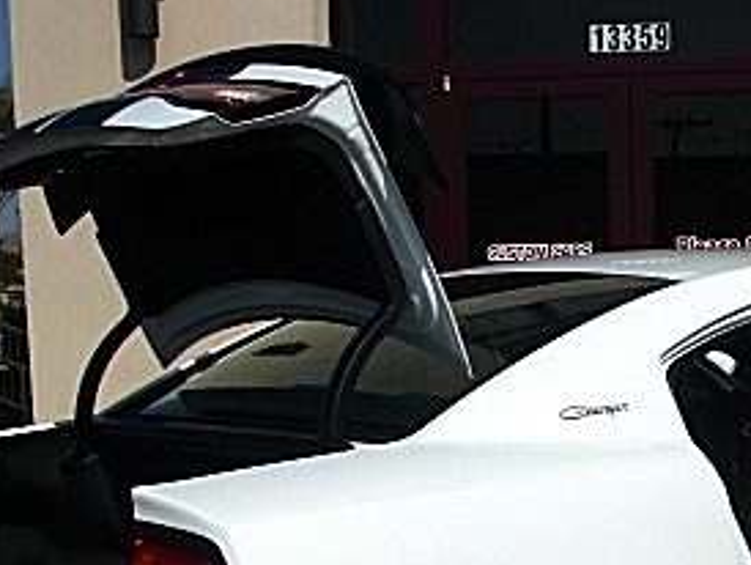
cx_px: 735
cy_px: 612
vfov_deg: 17.1
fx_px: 1824
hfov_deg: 22.5
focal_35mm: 84
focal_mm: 6.3
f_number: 7.9
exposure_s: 1/250
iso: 50
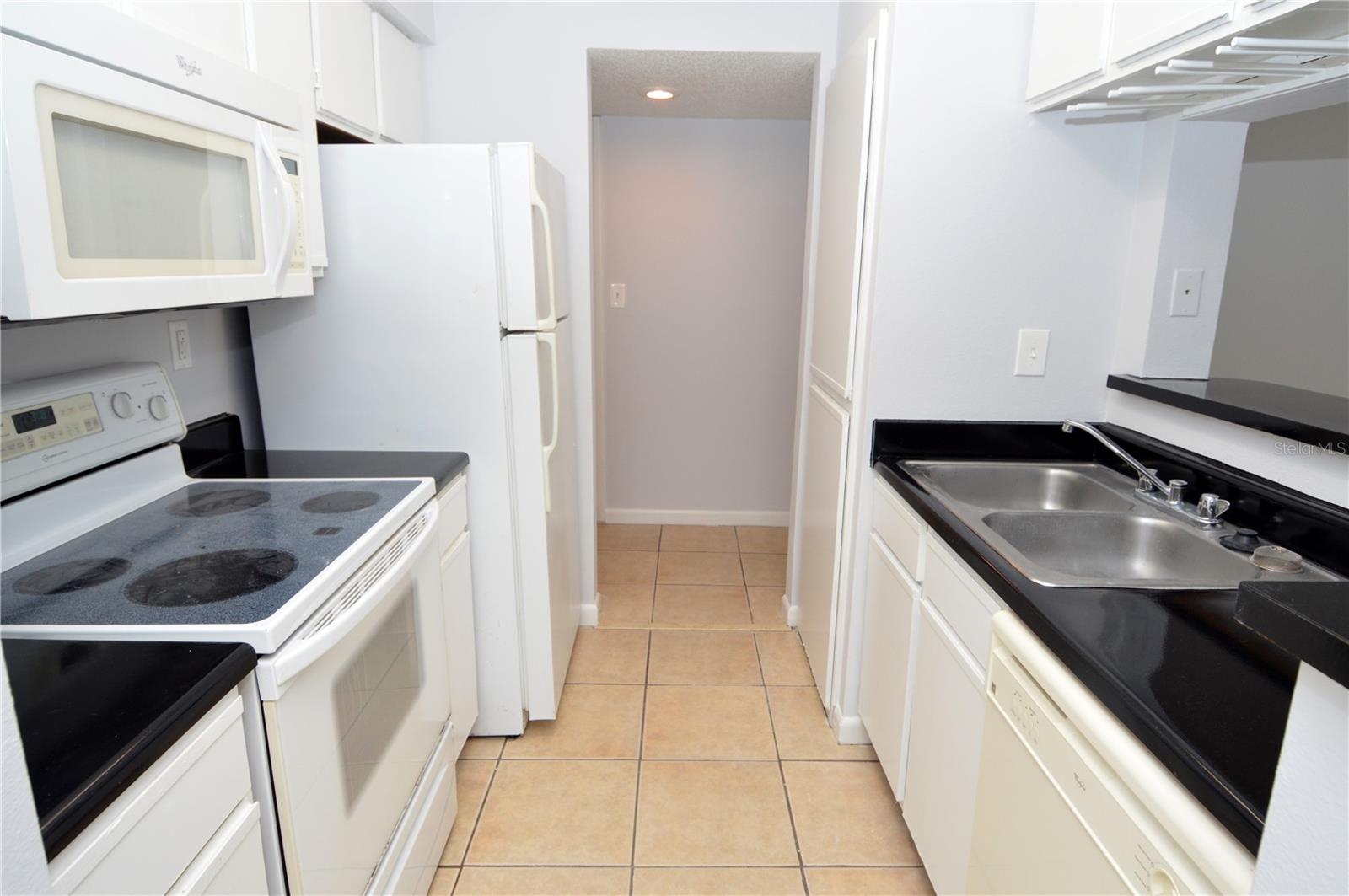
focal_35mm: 18
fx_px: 674
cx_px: 674
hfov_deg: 90.1
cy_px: 448
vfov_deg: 67.3
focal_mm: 12
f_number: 4
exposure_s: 1/60
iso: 400
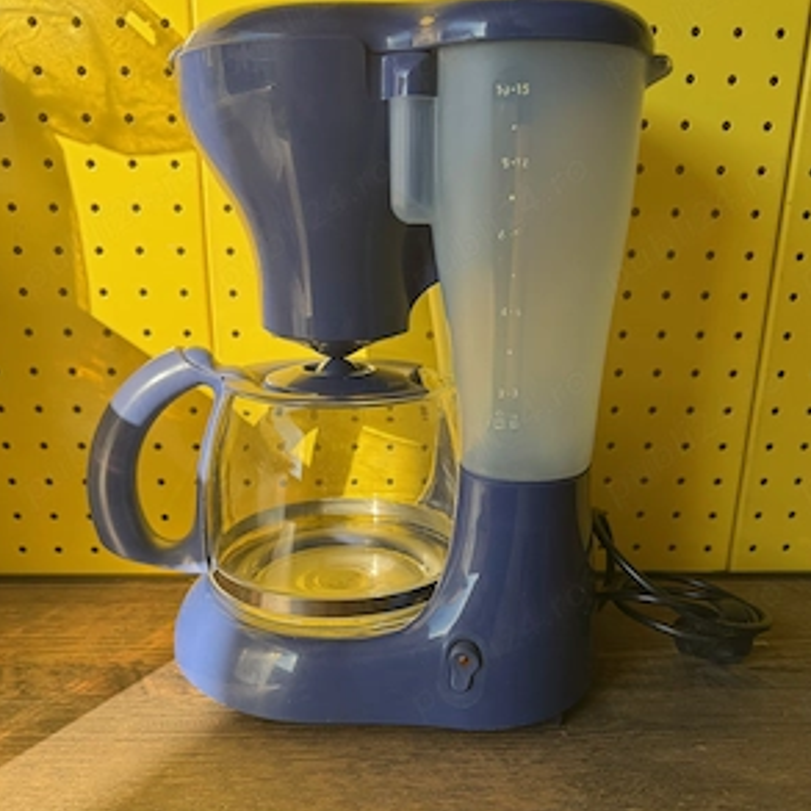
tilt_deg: -18.0
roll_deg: -1.2
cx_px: 401
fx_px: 769
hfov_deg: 55.6
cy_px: 482
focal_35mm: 29
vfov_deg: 55.3
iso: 80
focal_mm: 6.76
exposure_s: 1/747
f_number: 1.78
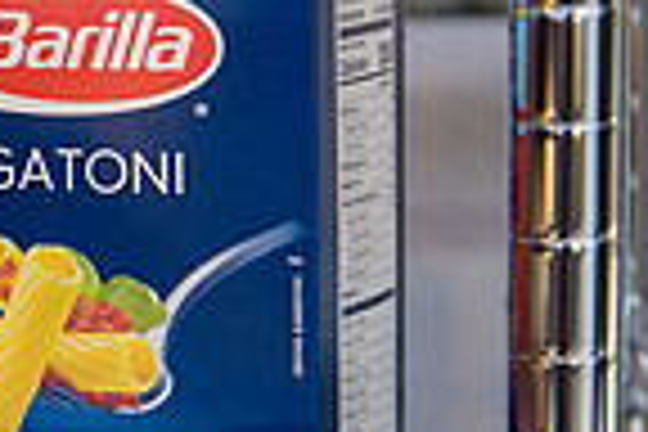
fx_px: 4050
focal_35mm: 225
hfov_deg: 8.7
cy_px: 142
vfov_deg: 6.1
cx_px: -562
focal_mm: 56
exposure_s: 1/800
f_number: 3.2
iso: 400
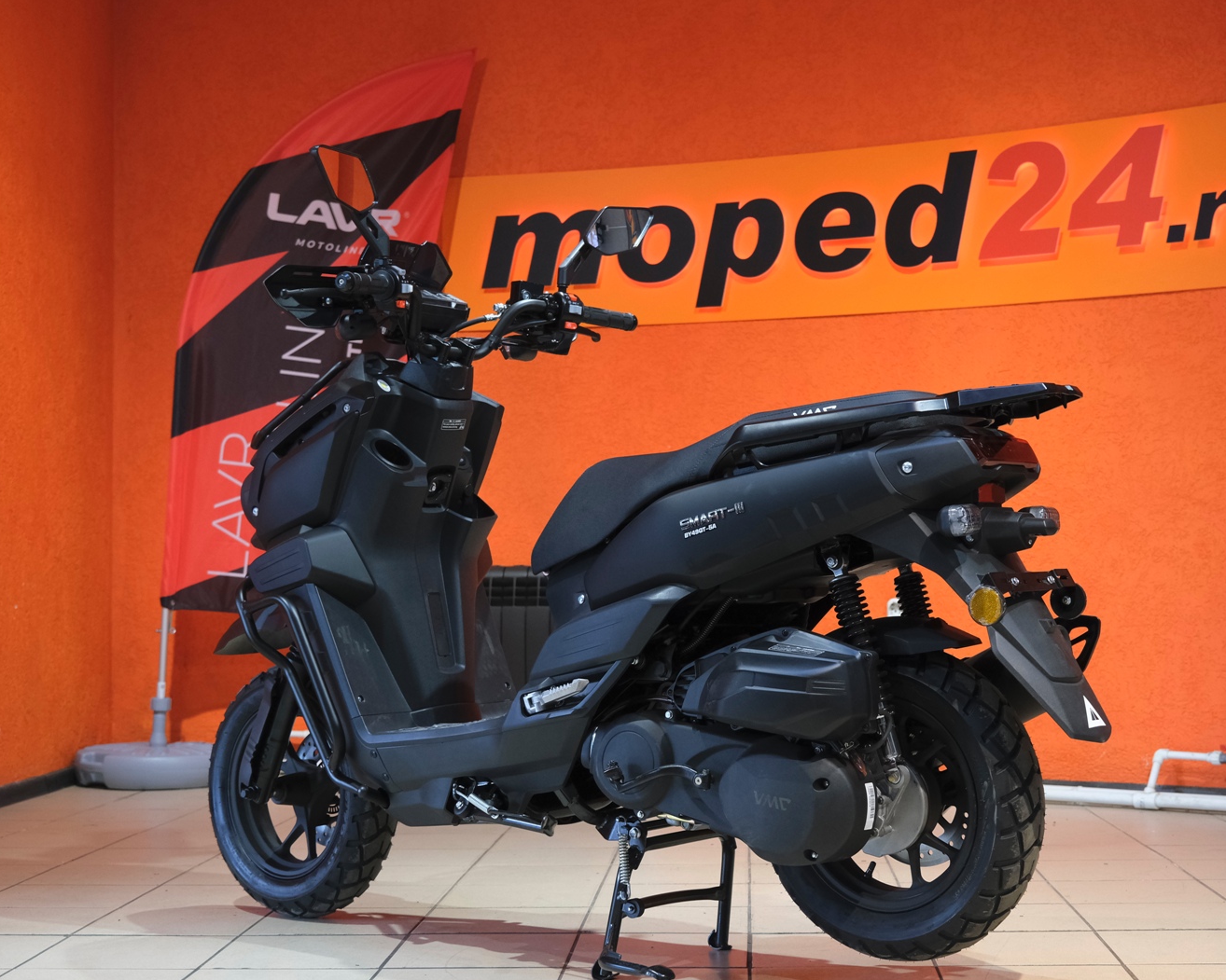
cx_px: 691
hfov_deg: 33.5
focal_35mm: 56
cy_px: 494
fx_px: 2032
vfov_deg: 27.1
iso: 1600
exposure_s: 1/100
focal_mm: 32.5
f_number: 4
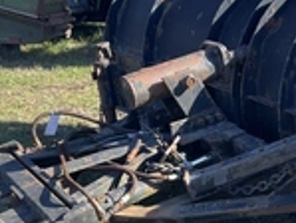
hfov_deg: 24.2
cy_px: 165
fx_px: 668
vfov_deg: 18.8
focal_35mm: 78
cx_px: 272
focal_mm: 3
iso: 25
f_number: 1.8
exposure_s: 1/397
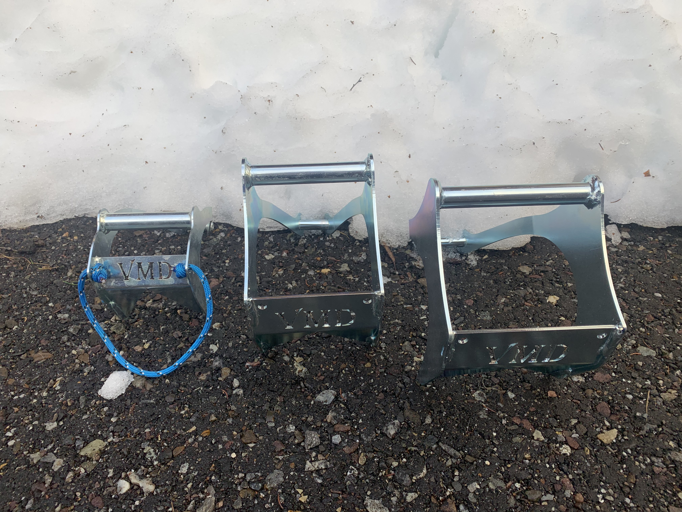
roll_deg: -0.7
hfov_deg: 67.3
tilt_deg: -36.4
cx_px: 341
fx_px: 512
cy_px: 256
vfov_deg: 53.1
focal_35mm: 26
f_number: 1.8
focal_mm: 4.25
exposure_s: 1/156
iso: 25
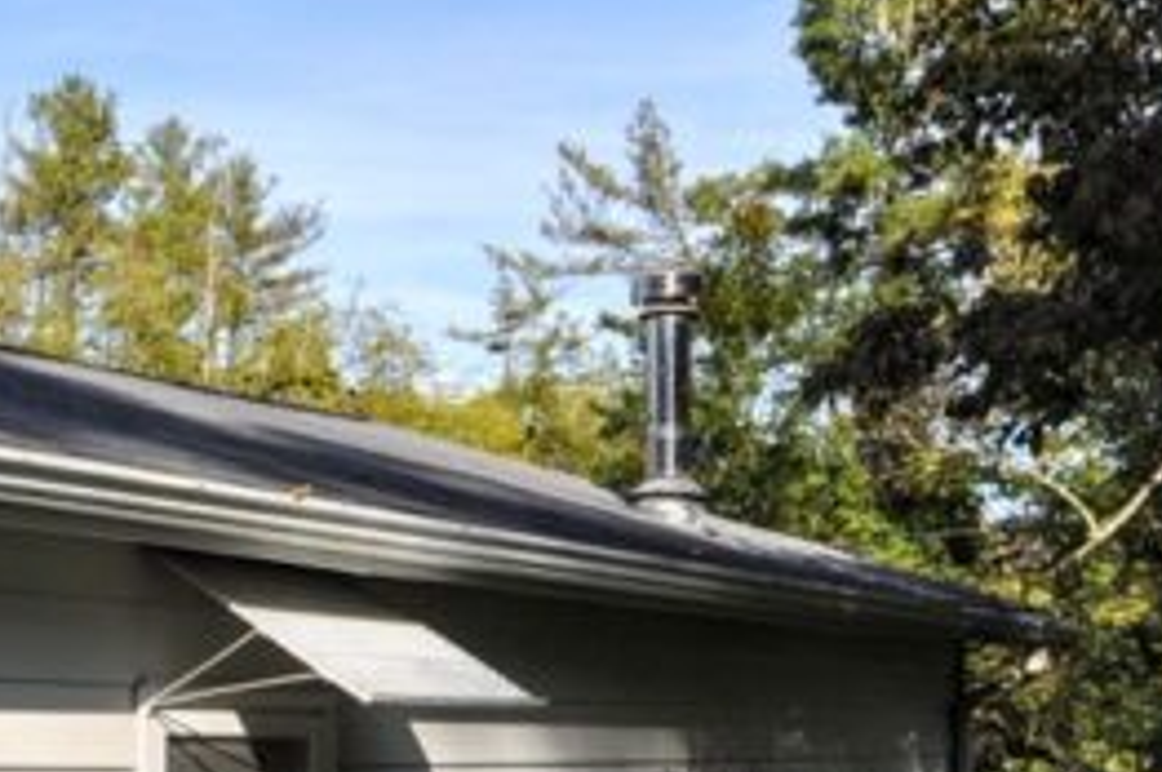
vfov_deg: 22.0
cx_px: -191
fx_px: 1919
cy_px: 739
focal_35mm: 60
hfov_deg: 29.5
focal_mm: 13
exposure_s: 1/500
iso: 320
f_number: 11
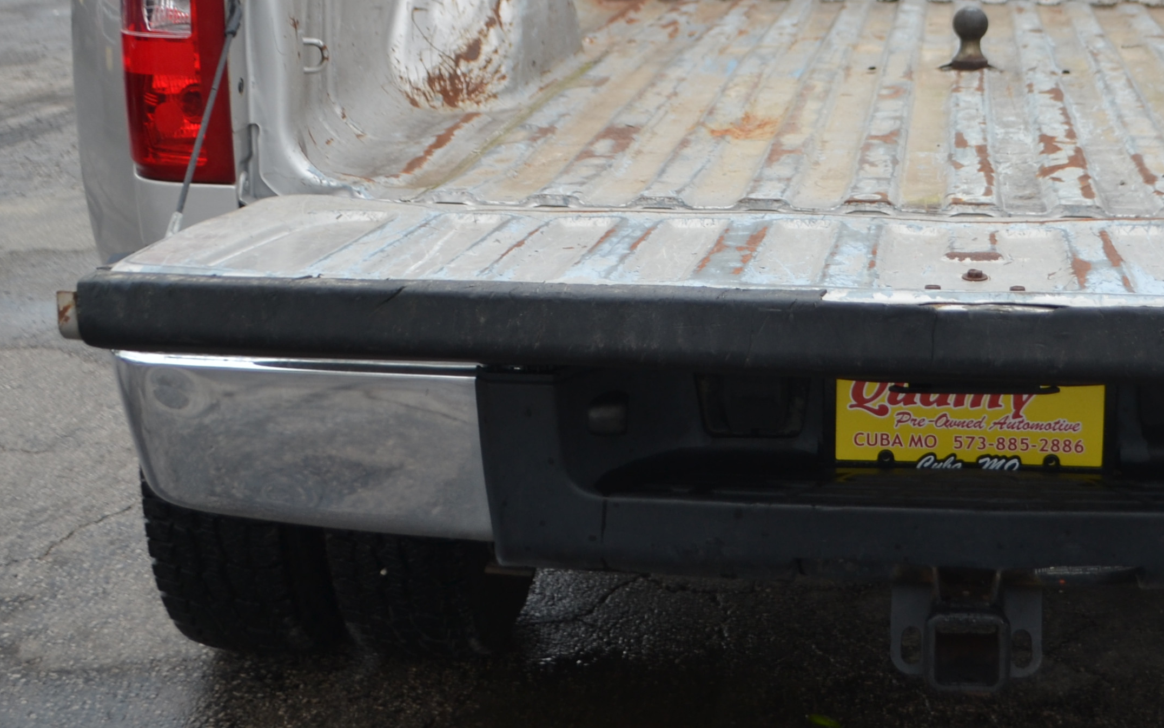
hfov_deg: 28.1
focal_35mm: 72
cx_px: 897
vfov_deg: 17.8
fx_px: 2284
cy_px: 61
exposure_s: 1/160
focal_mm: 22
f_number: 6.3
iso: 100
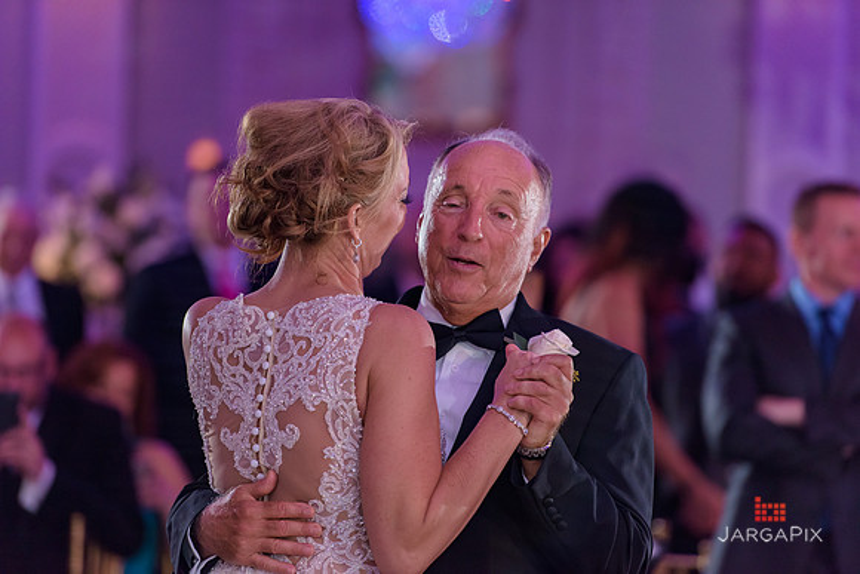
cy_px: 287
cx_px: 430
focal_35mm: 200
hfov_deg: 10.3
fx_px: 4779
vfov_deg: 6.9
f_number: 3.2
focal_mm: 200
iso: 1600
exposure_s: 1/125
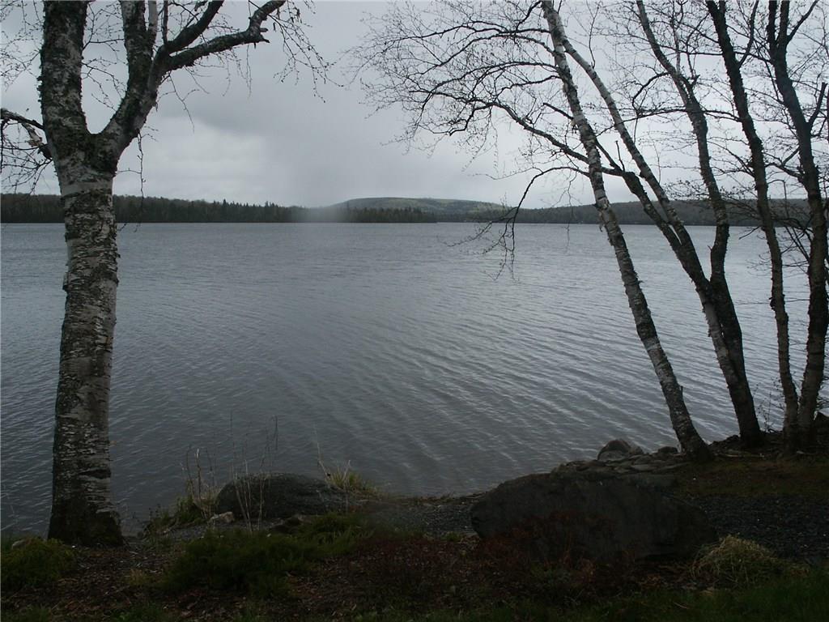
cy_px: 311
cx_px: 414
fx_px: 838
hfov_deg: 52.6
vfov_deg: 40.7
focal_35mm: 35
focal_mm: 7.18
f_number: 6.7
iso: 64
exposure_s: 1/350
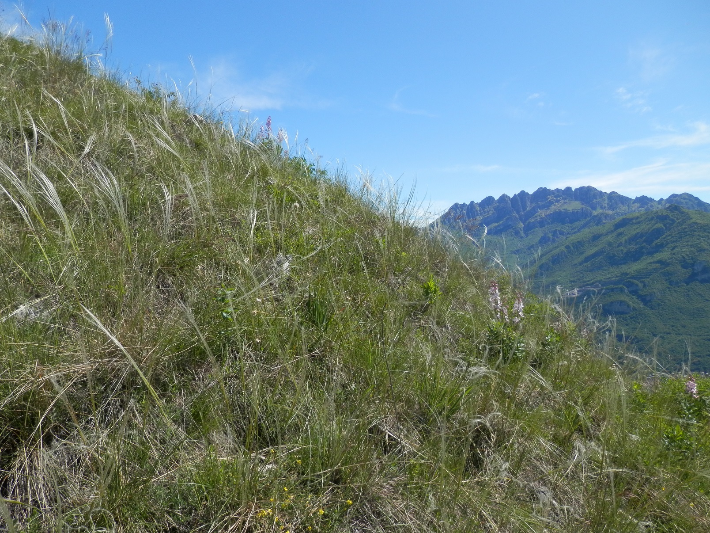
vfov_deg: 54.9
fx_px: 513
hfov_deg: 69.4
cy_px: 266
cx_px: 355
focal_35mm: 25
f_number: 3
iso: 80
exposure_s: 1/1000
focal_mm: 4.5
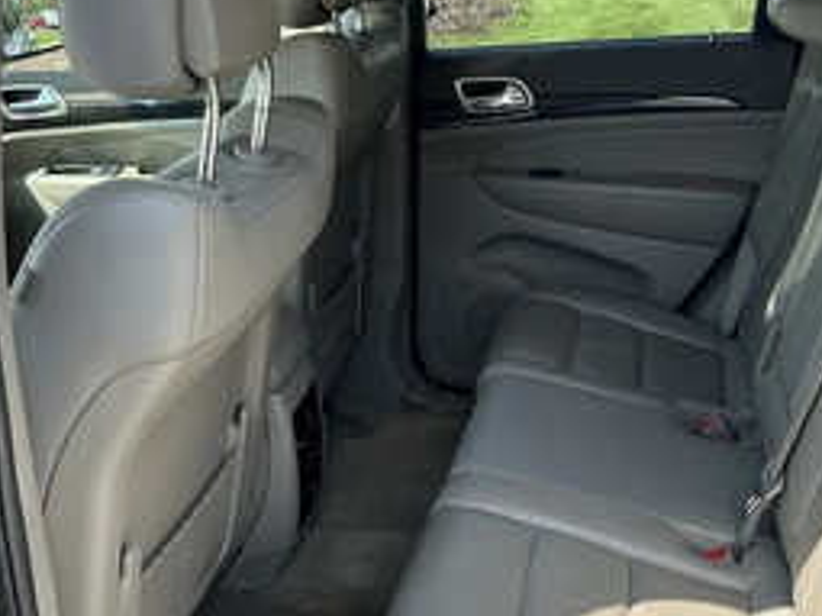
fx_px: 1044
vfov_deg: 32.4
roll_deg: -0.5
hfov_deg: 42.7
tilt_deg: -29.0
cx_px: 503
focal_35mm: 44
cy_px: 432
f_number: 1.8
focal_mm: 3
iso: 25
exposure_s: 1/333
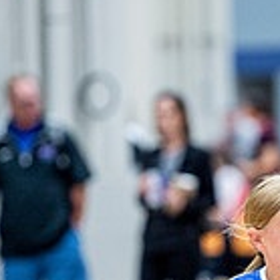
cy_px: 232
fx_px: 6470
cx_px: 302
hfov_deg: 2.5
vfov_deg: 2.5
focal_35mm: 707
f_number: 2.8
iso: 2000
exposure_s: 1/400
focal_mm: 200
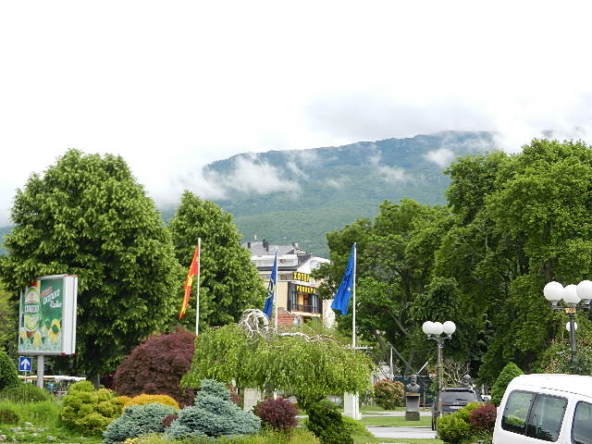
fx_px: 1334
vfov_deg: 18.9
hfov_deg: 25.0
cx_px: 296
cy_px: 222
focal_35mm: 78
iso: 160
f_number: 4.8
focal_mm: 14.1
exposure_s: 1/200
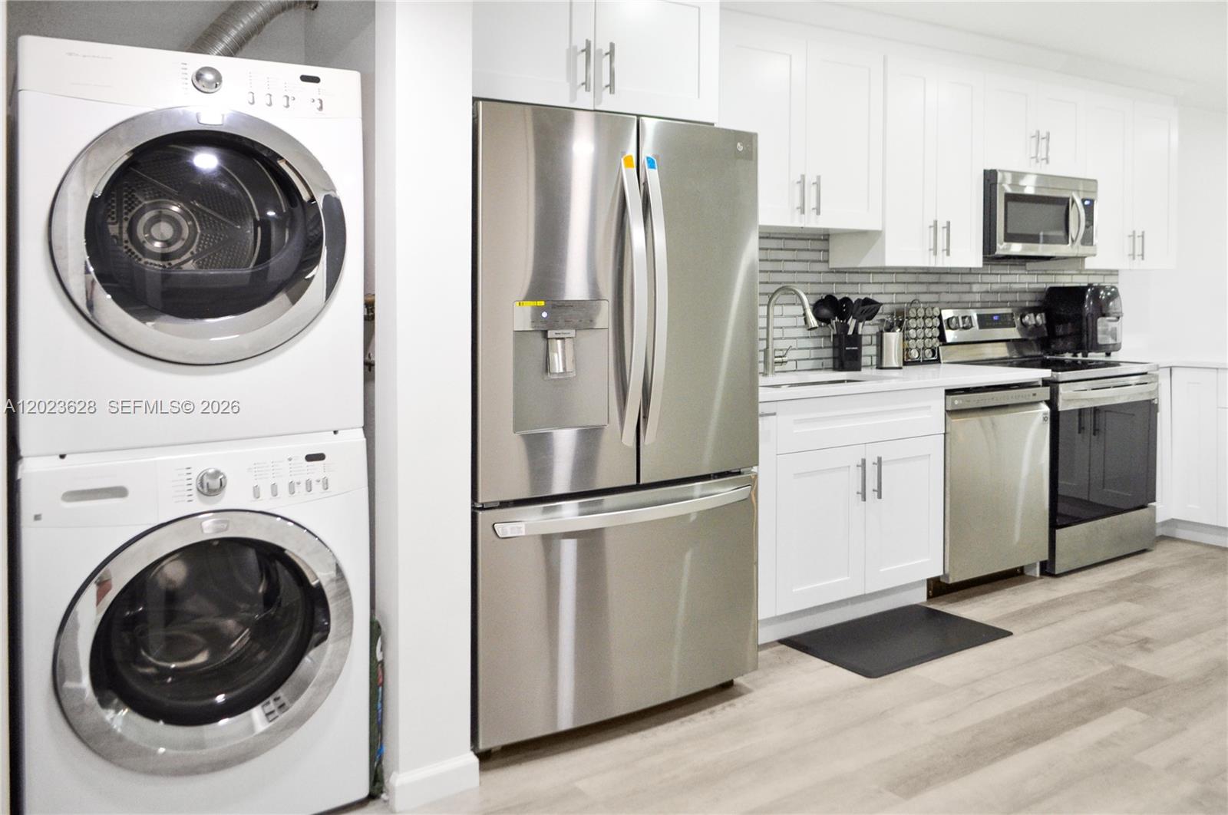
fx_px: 920
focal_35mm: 27
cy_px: 408
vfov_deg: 47.8
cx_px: 614
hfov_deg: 67.5
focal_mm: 18
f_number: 4
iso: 720
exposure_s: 1/60
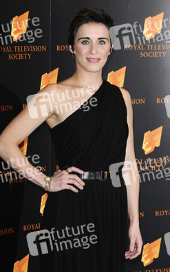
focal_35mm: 133
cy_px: 137
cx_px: 82
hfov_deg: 9.8
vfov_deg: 15.7
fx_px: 987
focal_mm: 86
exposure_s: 1/160
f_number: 4.5
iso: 400
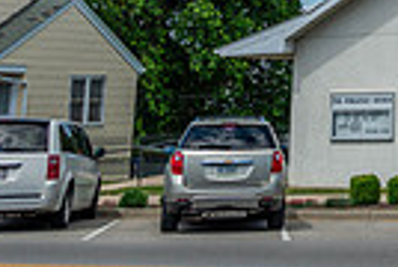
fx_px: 1341
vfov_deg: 10.8
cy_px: -182
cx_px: 603
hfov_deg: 15.5
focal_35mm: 121
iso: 100
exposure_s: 1/320
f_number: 9
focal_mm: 28
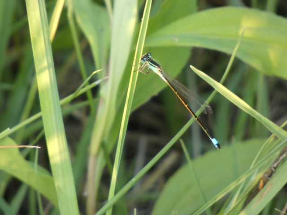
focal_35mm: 1200
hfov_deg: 1.7
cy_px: 108
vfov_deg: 1.2
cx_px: 144
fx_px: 9949
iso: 500
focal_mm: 215
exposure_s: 1/125
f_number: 5.9
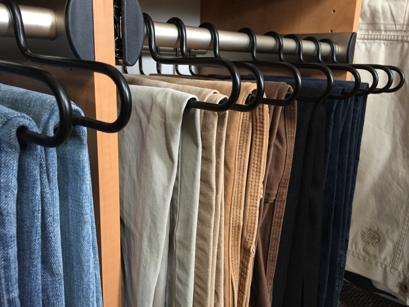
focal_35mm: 29
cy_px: 154
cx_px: 204
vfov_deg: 48.2
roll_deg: -1.5
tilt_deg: -14.4
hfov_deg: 61.7
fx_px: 343
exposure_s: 1/30
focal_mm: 4.15
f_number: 2.2
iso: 160
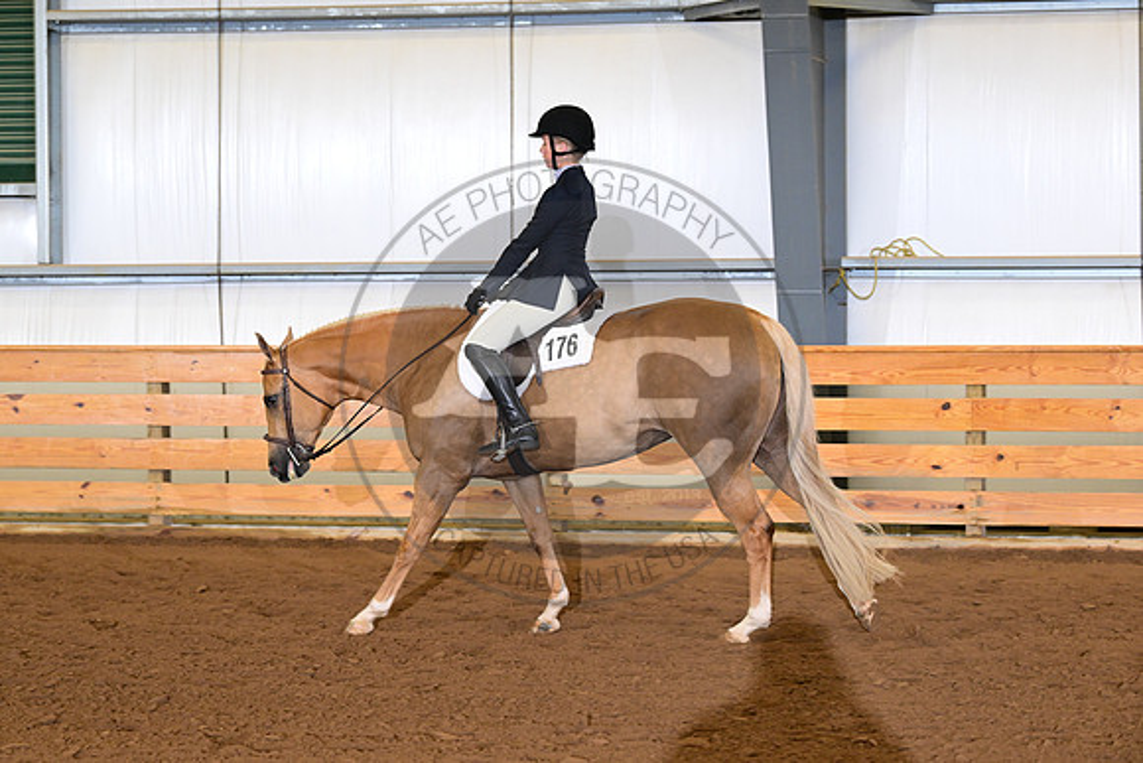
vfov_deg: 12.5
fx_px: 3493
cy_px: 382
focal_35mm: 110
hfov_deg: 18.6
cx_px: 572
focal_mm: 110
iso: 2500
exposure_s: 1/200
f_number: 5.6
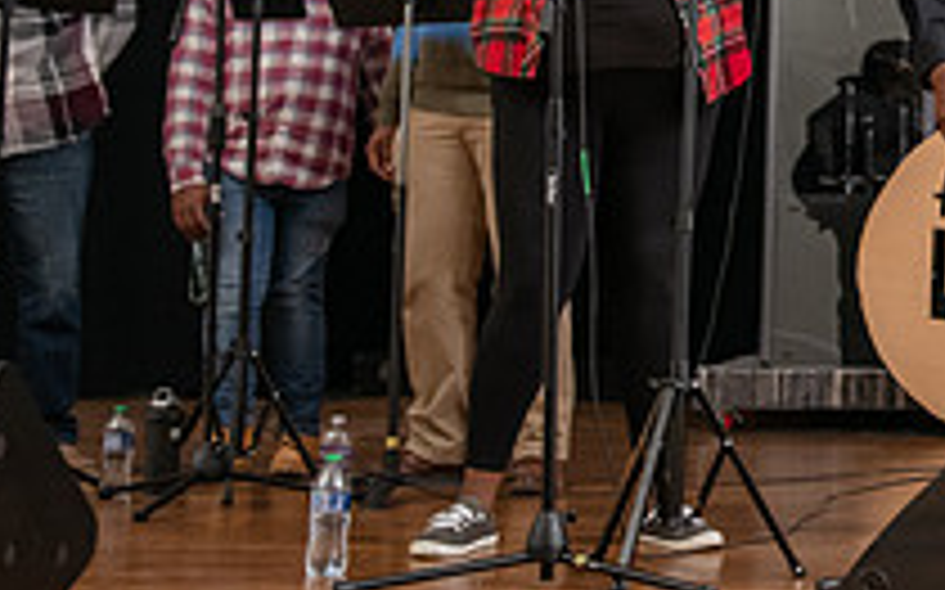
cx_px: 1098
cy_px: 79
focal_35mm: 90
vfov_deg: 14.4
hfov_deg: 21.6
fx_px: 2317
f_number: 3.2
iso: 1600
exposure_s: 1/60
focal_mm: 32
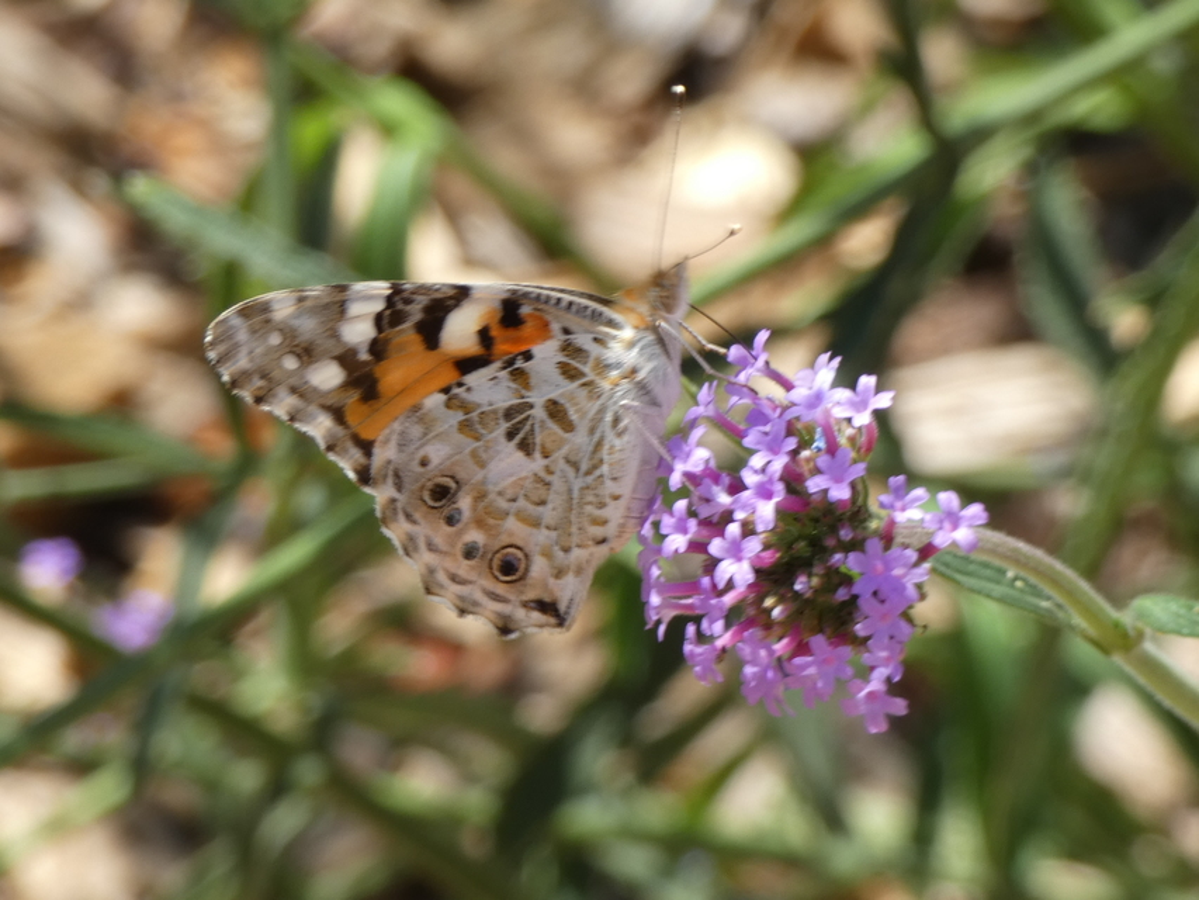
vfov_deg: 5.6
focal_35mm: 266
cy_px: 450
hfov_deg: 7.4
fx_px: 9215
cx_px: 600
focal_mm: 47.6
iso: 80
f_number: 5.5
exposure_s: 1/80
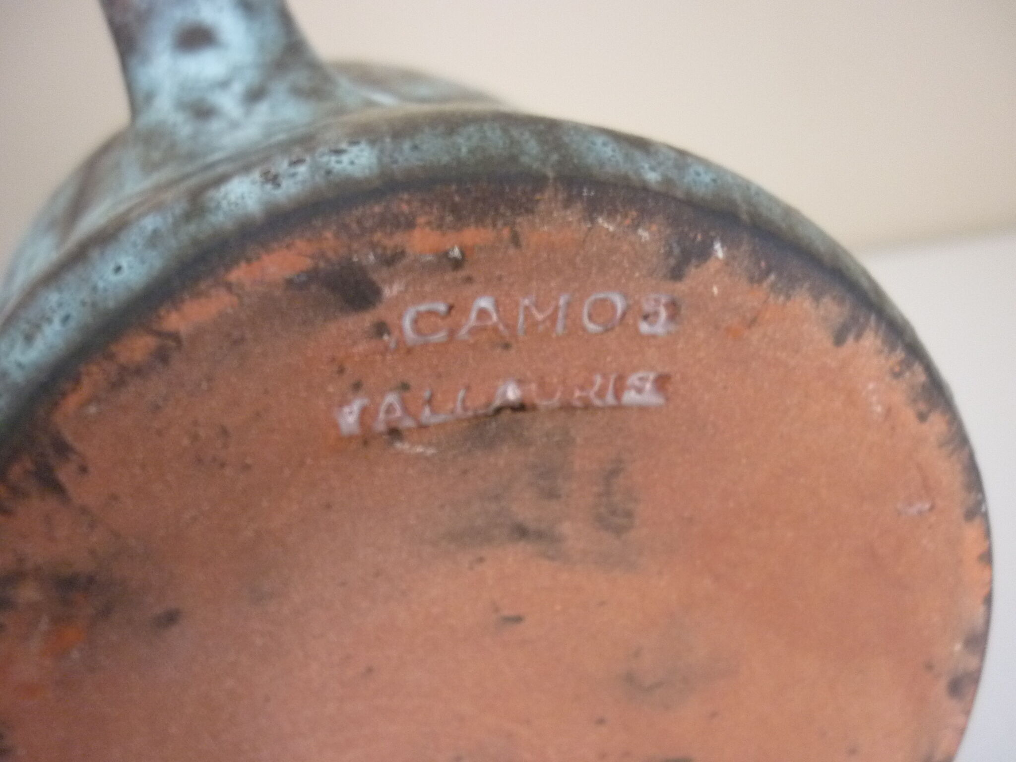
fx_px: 969
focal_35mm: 33
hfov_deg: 55.4
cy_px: 381
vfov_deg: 42.9
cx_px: 508
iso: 400
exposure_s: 1/8
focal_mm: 5.5
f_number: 2.8
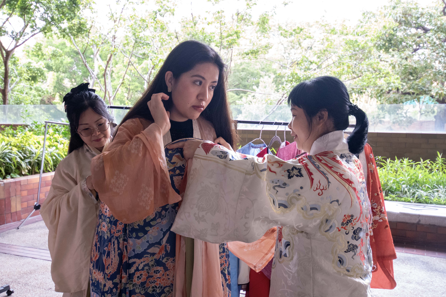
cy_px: 148
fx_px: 446
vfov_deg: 36.9
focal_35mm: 36
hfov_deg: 53.1
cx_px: 223
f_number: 4.5
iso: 2500
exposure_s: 1/100
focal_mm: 24
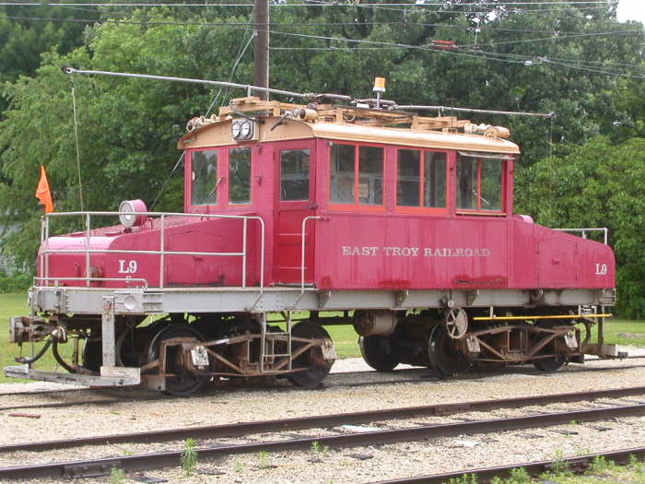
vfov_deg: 19.1
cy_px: 242
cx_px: 322
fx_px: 1435
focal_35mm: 77
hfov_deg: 25.3
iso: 100
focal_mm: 11.8
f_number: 4
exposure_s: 1/142
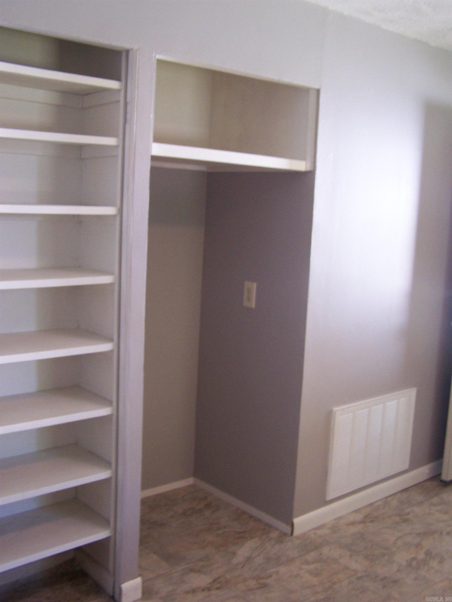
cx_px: 226
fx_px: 662
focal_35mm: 38
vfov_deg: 49.0
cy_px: 301
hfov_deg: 37.7
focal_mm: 6.3
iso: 140
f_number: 2.8
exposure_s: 1/15
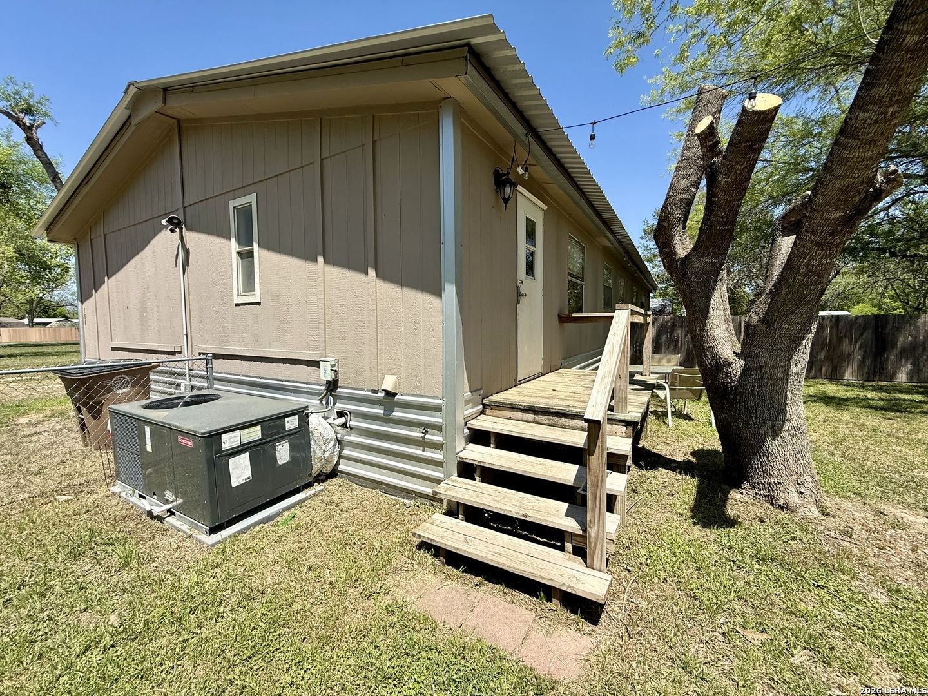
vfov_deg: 85.7
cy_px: 348
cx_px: 464
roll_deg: +0.7
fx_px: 375
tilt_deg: -2.6
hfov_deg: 102.1
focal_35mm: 14
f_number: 2.2
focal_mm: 2.22
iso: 50
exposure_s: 1/1698
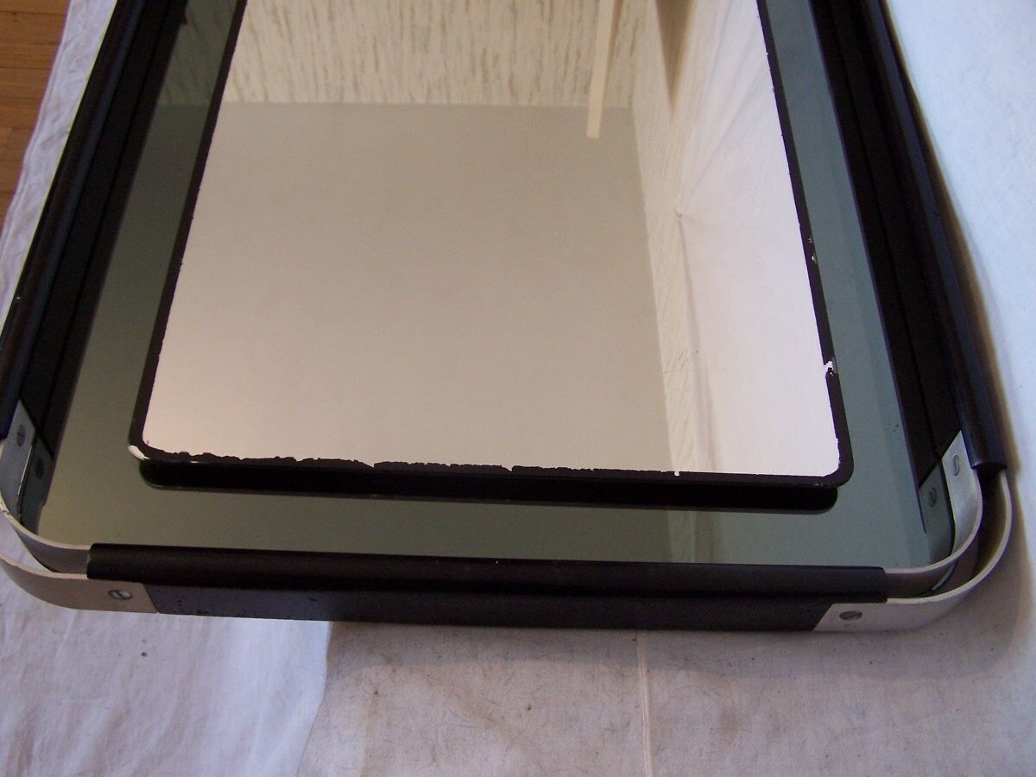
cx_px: 518
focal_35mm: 38
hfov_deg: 49.0
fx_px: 1137
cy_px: 388
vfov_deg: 37.7
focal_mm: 6.3
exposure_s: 1/20
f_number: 2.8
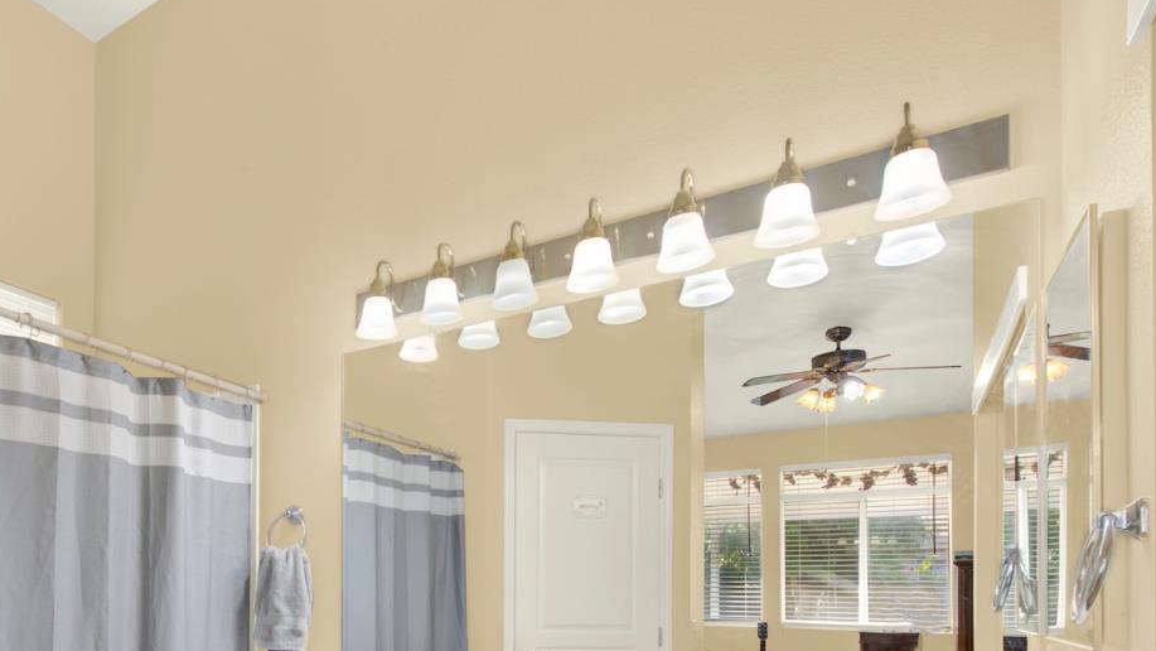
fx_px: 736
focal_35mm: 24
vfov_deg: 43.3
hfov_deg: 71.2
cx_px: 291
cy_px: 594
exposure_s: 1/5
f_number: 14
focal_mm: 14
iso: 100
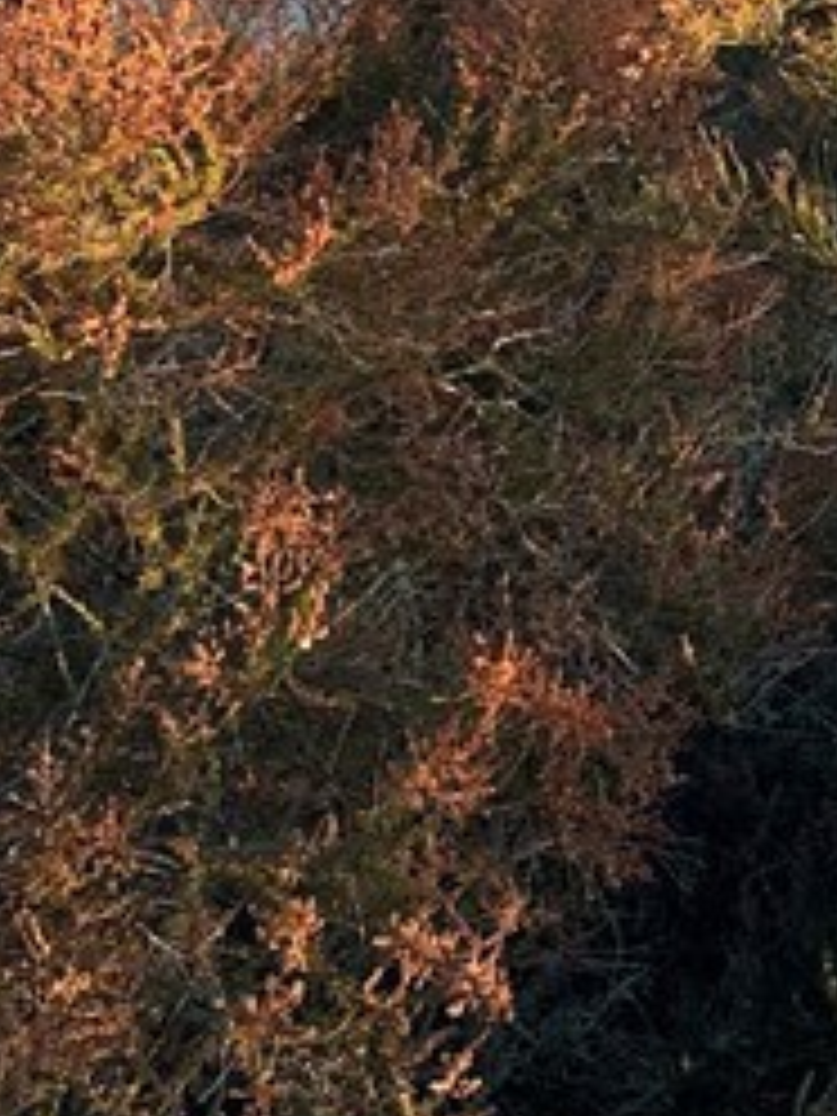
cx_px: 1076
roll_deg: -0.9
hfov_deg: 14.3
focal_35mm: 99
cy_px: -621
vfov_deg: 17.5
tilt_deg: +2.9
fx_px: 3192
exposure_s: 1/1517
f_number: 1.78
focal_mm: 6.86
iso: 80
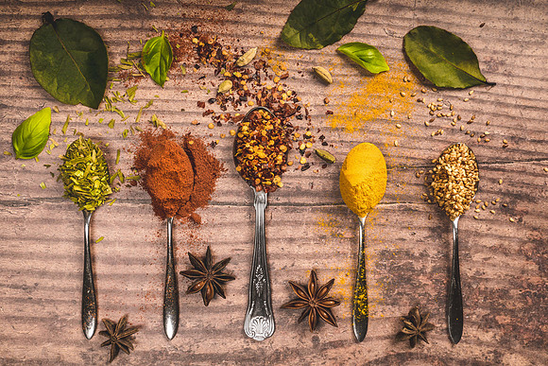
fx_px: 731
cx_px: 274
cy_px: 183
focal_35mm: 48
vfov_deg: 28.1
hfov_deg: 41.1
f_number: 10
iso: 100
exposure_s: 1/250
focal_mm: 48
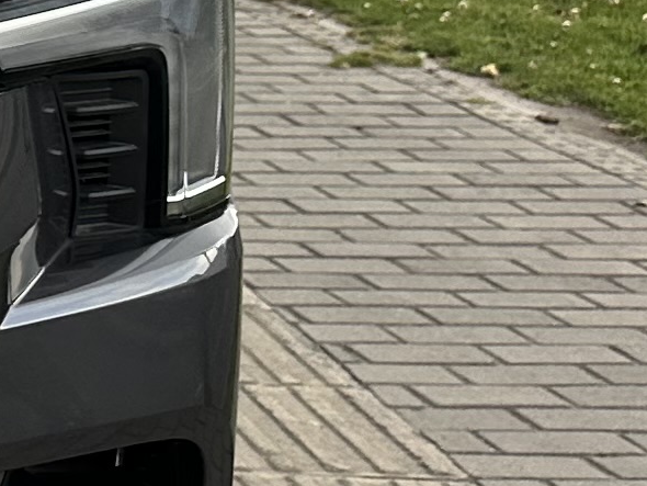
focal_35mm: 164
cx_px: -1165
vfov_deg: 9.0
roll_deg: +1.0
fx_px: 3067
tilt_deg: -10.9
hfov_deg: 9.8
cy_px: 41
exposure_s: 1/503
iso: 80
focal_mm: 6.86
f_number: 1.78
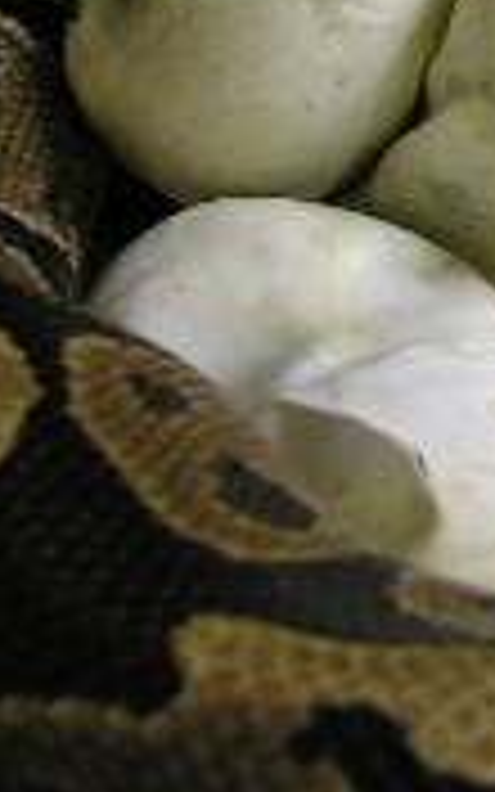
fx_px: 2914
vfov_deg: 15.4
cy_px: 153
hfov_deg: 9.3
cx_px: 846
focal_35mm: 135
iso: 72
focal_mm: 8.9
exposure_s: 1/4.2
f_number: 2.8
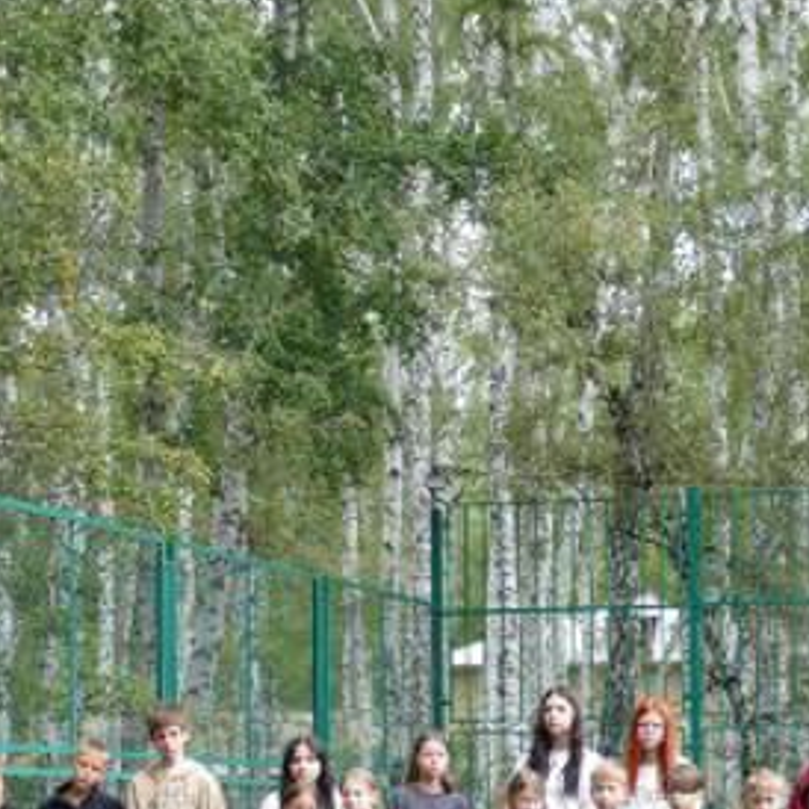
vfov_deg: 17.3
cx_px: 741
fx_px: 2644
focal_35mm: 100
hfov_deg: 17.1
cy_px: 635
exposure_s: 1/160
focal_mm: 15.51
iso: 125
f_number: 3.2
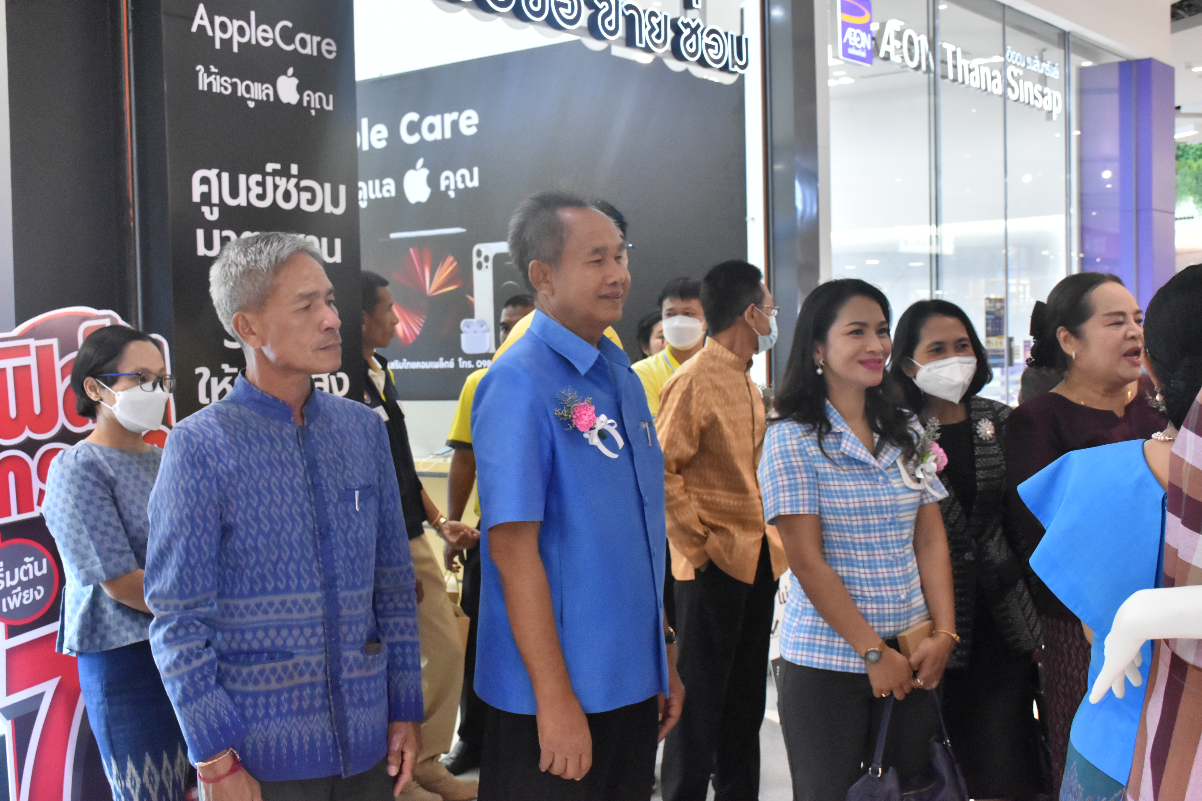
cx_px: 601
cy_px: 400
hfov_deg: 43.6
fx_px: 1502
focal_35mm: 45
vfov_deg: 29.9
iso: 3200
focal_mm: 30
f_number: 7.1
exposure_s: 1/200
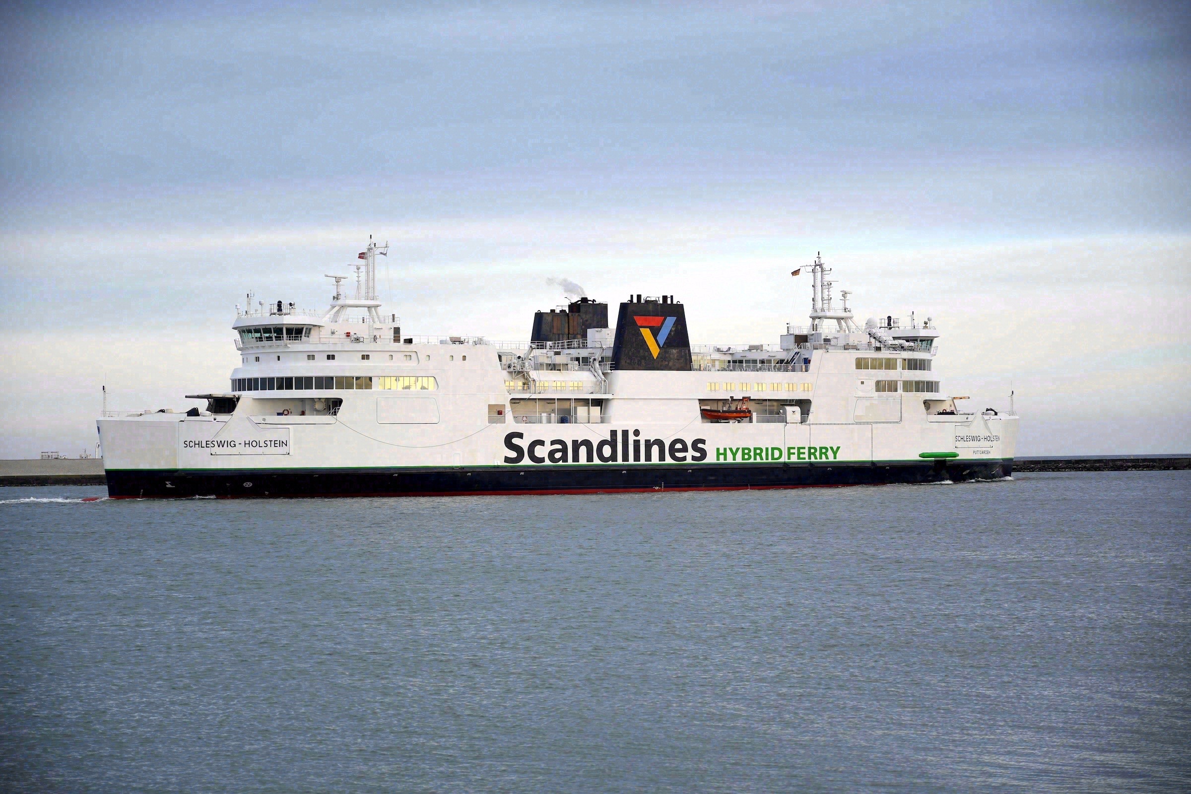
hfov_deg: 28.8
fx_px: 2316
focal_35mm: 70
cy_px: 397
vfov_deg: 19.5
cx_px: 596
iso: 100
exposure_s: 1/400
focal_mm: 70
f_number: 4
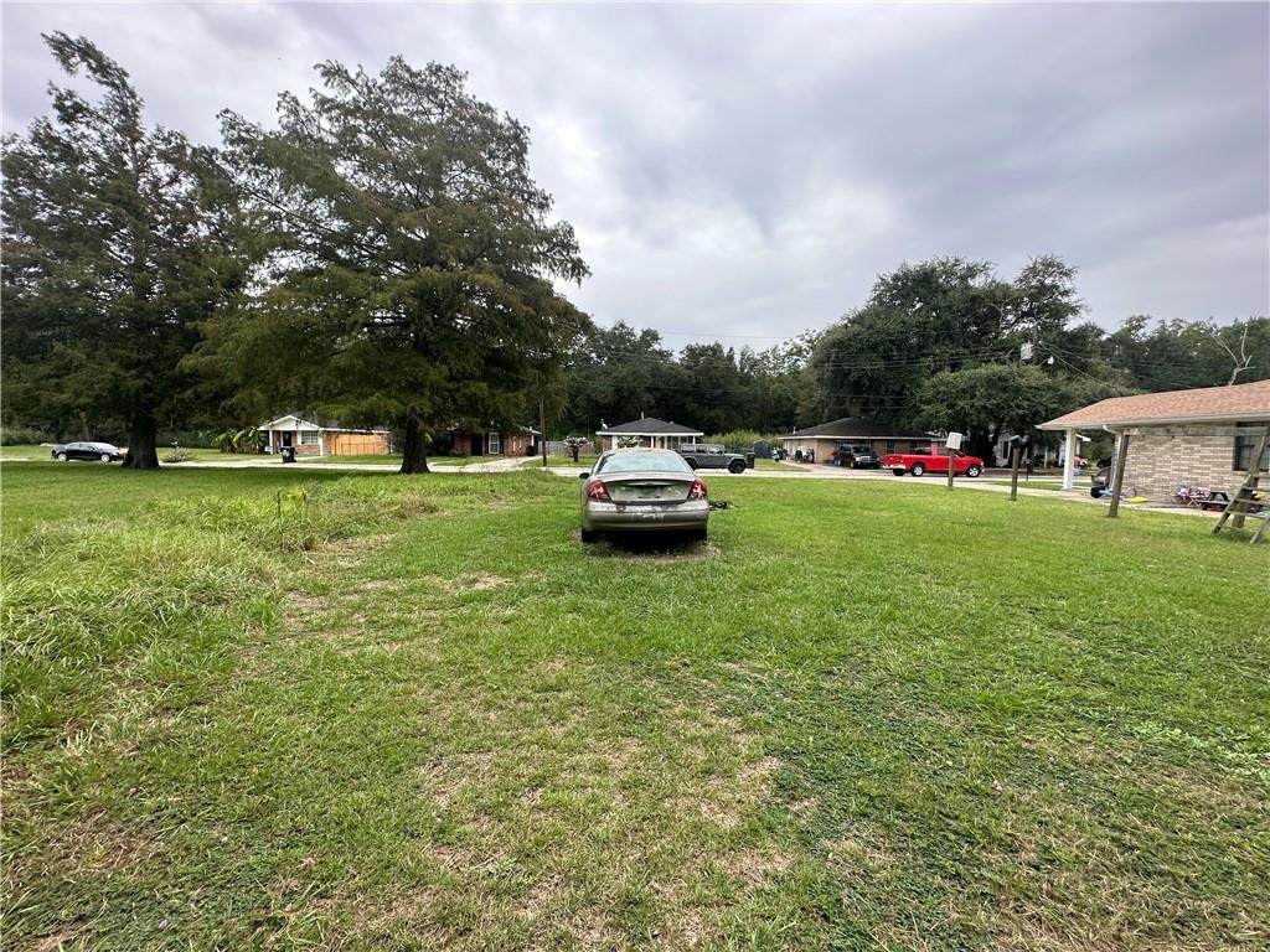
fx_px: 514
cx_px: 635
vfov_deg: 85.7
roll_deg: +0.8
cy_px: 476
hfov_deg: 102.1
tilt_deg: -2.2
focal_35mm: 14
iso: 40
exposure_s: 1/515
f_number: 2.2
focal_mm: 2.22
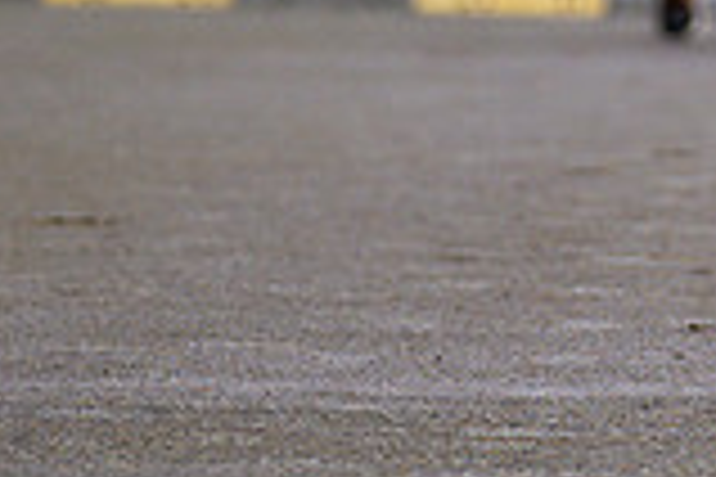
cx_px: 1229
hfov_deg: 1.8
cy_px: -360
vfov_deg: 1.2
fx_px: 22910
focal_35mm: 1152
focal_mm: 210
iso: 320
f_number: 2.8
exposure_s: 1/1600
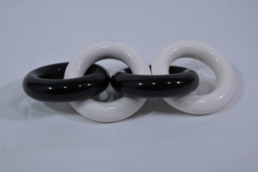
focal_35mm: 52
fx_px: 372
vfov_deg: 25.9
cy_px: 86
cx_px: 129
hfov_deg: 38.2
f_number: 10
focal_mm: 52
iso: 640
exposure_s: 1/125
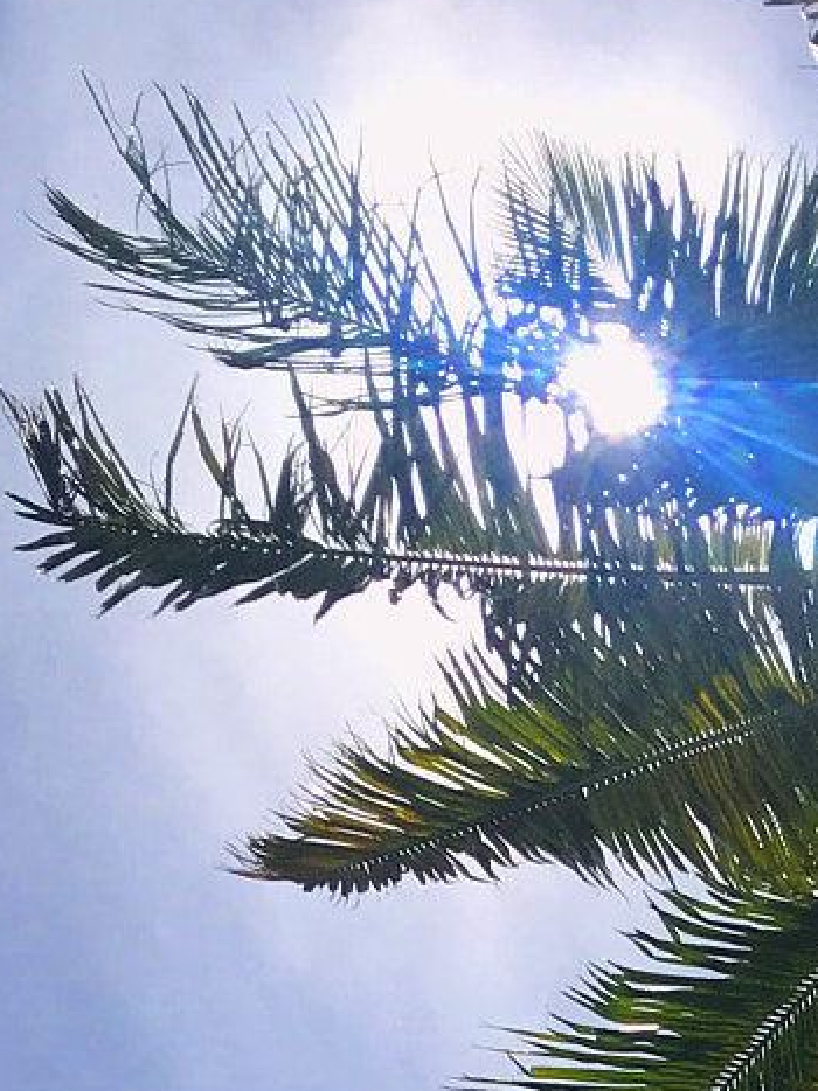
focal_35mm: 96
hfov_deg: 15.3
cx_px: 666
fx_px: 3026
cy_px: 1612
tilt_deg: +84.4
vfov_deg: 18.3
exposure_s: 1/6849
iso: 25
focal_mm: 3.99
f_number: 1.8
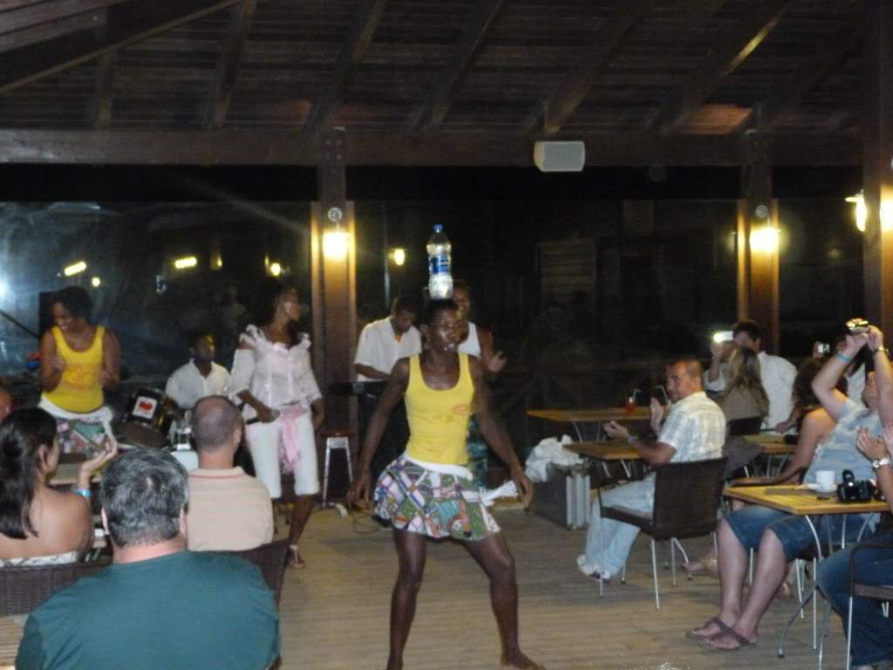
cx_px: 446
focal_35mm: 66
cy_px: 335
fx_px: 1703
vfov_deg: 22.3
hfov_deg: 29.4
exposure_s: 1/15
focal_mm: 11.8
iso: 800
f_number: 3.3
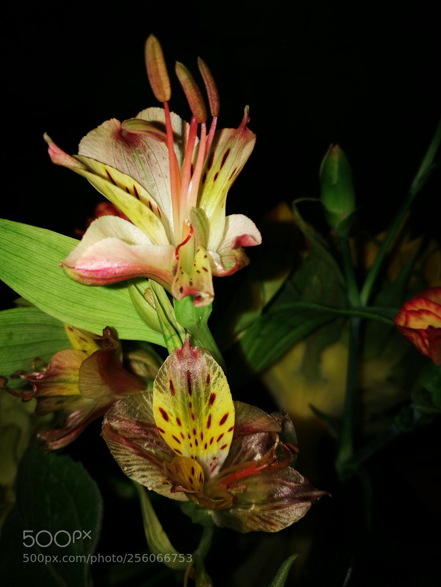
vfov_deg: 65.3
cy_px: 294
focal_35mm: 27
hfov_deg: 51.4
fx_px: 459
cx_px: 220
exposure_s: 1/161
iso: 50
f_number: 2.2
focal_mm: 4.5
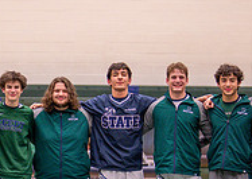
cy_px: 186
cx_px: 45
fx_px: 1301
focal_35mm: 182
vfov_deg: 7.8
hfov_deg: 11.0
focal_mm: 50
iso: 1000
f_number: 1.2
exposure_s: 1/800
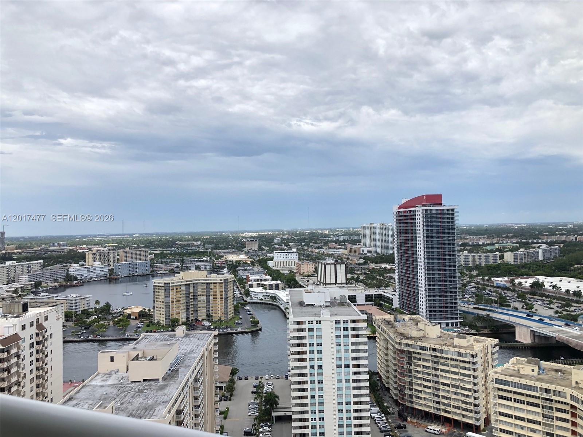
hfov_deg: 63.4
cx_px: 292
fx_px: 472
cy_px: 218
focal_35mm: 28
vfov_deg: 49.7
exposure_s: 1/2558
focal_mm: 3.99
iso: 20
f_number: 1.8
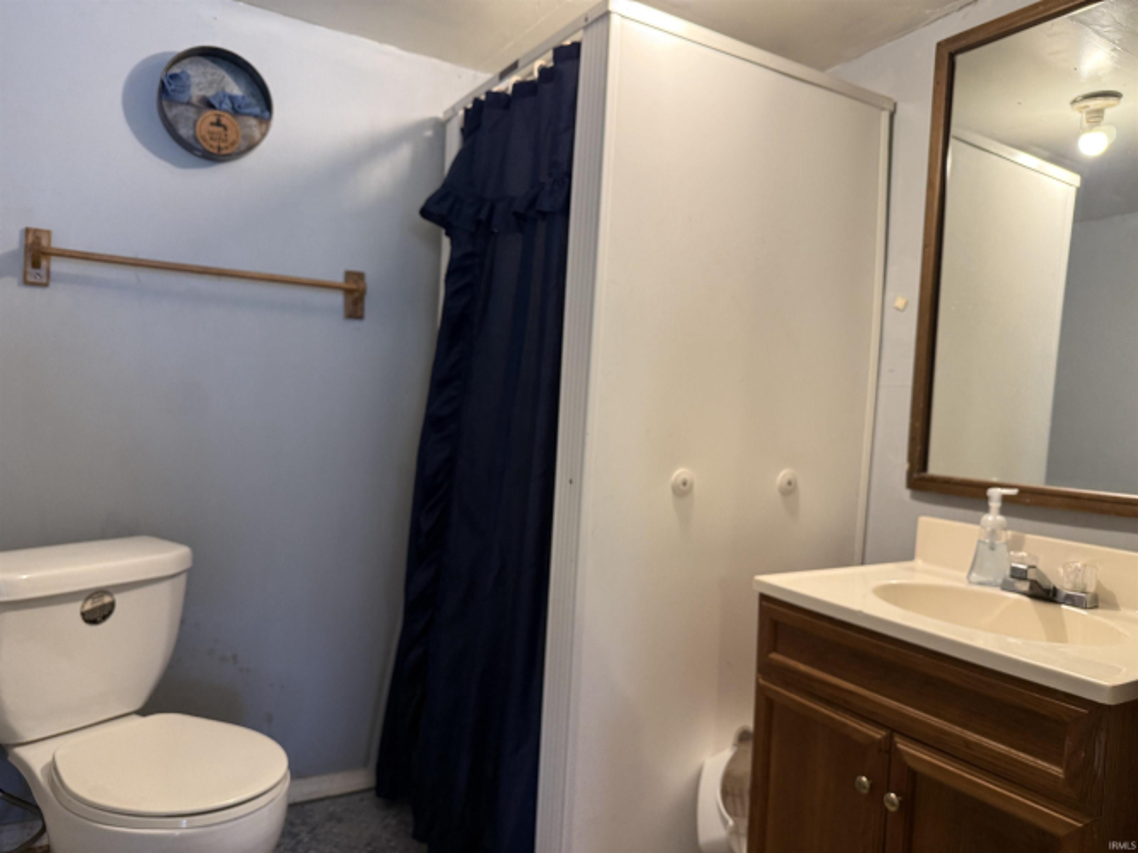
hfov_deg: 71.6
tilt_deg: -1.6
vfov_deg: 56.8
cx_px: 569
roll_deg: -3.8
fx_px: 789
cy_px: 426
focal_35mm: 24
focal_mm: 6.76
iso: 250
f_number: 1.78
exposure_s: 1/60
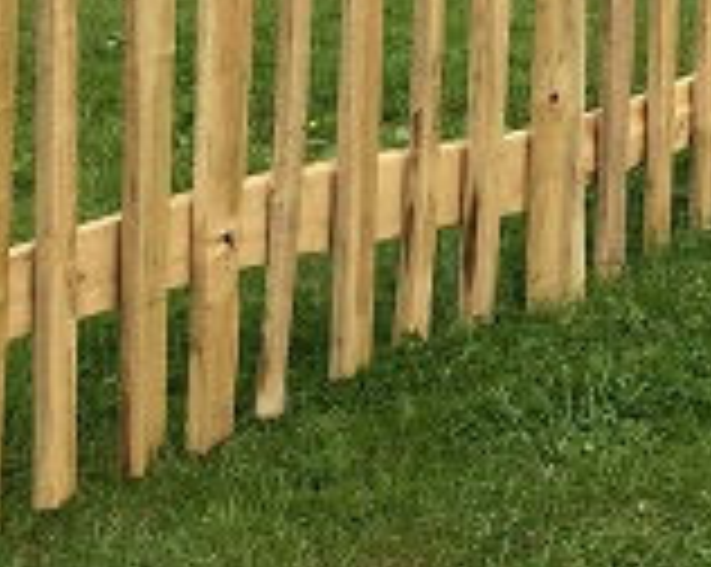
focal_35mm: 115
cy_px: -130
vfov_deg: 13.0
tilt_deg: -9.1
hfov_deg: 16.5
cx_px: 644
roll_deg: +0.6
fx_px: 2417
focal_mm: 4.15
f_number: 2.2
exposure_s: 1/1479
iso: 25
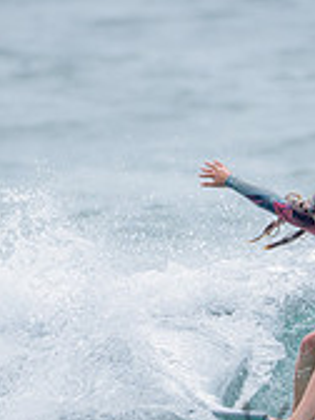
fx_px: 24739
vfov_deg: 1.0
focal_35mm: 2039
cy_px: 382
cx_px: 336
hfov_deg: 0.7
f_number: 5.6
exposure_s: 1/2000
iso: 220
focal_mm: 500
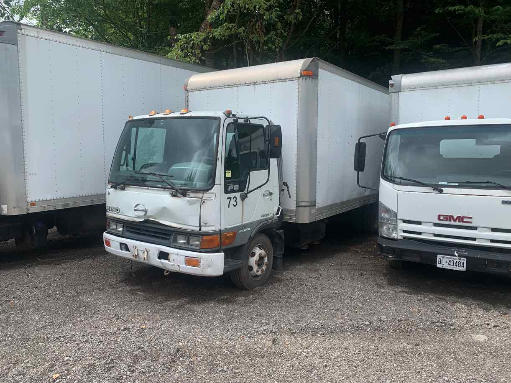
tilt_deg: -3.8
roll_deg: +0.0
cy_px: 192
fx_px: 384
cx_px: 256
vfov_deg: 53.0
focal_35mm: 26
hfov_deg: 67.3
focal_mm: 4.25
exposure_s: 1/919
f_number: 1.8
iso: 25
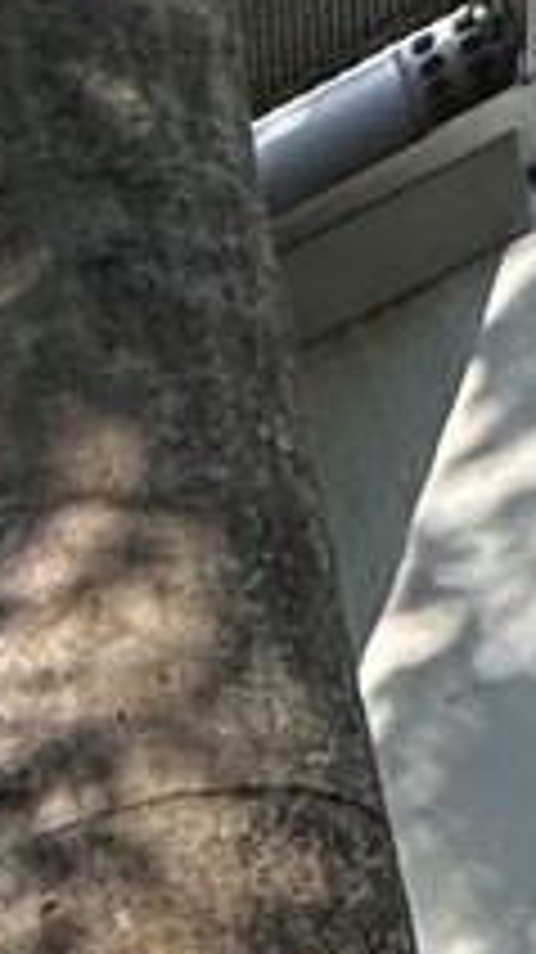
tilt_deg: +16.8
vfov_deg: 13.0
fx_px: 2910
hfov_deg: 5.9
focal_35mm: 115
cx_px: -2302
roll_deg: +0.4
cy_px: 2426
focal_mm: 2.22
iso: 40
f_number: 2.2
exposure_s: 1/406
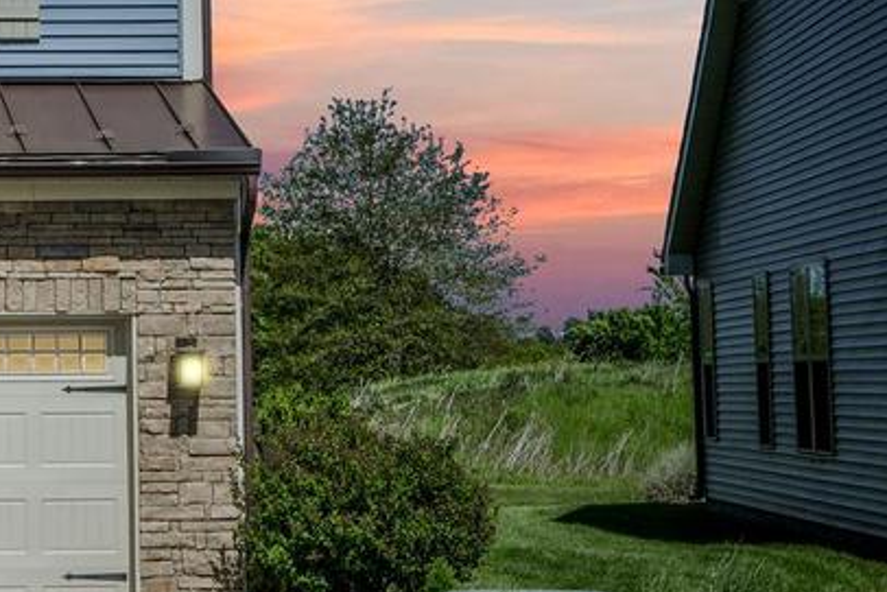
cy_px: -2
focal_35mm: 124
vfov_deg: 11.0
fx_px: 3056
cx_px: -175
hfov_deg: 15.9
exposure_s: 1/125
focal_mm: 35
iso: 100
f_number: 16
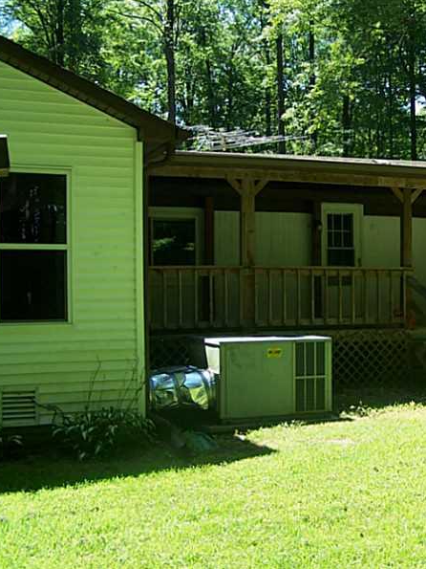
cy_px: 284
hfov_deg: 27.8
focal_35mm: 51
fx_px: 837
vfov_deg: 37.5
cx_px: 354
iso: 80
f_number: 2.8
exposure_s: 1/250
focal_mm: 6.3
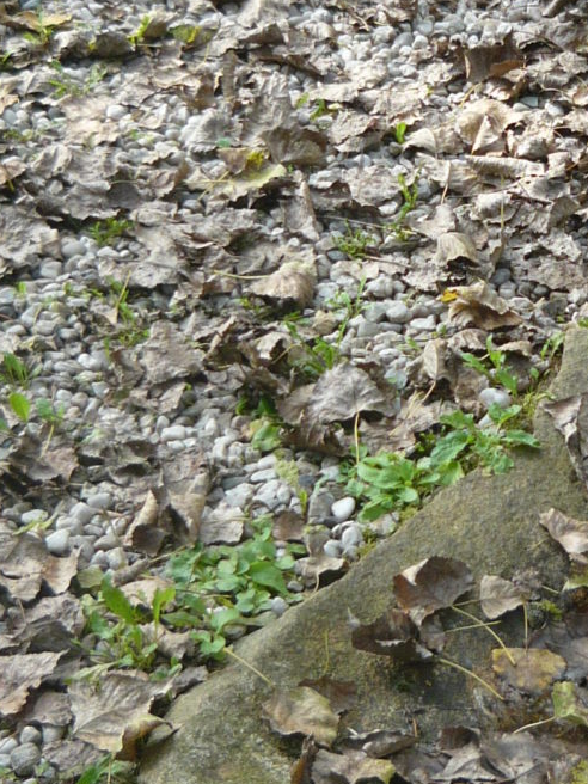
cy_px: 237
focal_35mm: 103
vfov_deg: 19.0
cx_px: 443
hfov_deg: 14.3
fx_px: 2333
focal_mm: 5.5
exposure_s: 1/125
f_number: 2.8
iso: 100
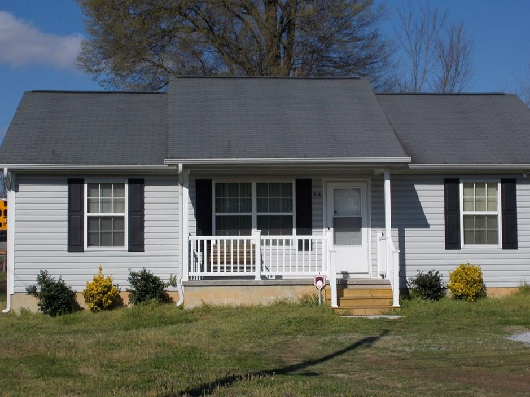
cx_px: 281
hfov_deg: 27.0
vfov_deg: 20.4
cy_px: 211
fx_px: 1102
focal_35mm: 72
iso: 80
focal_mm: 11.8
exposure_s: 1/160
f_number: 13.3
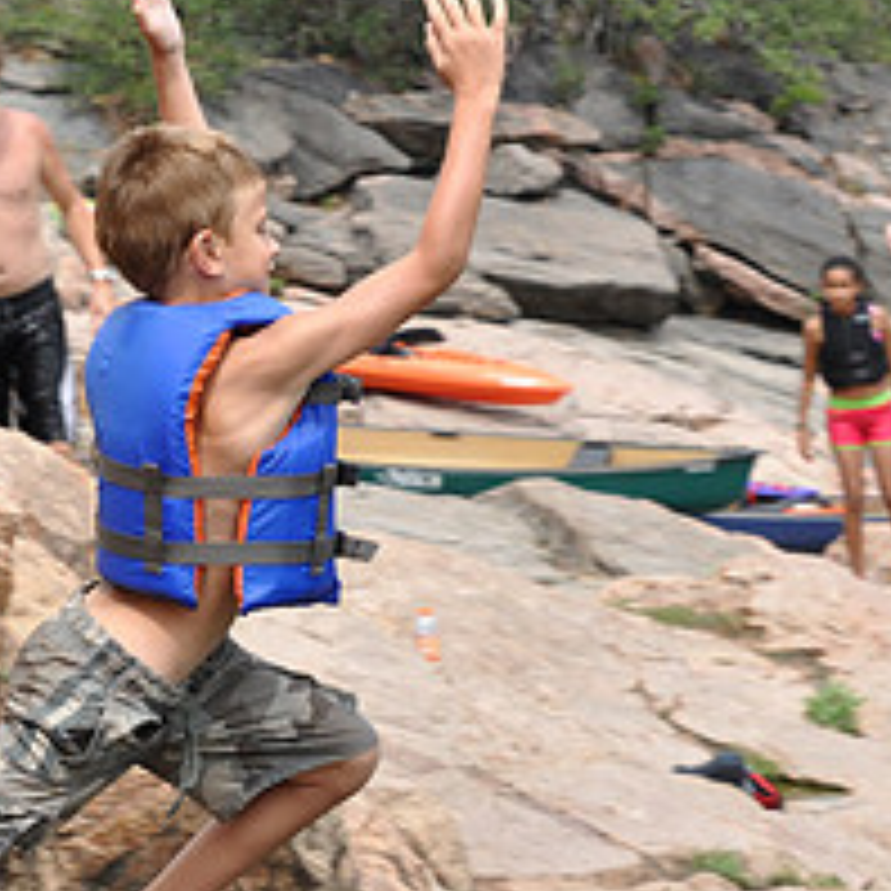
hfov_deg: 9.7
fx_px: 5213
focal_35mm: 179
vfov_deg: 9.8
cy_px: 547
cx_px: 54
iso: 200
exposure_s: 1/400
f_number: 8
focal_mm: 48
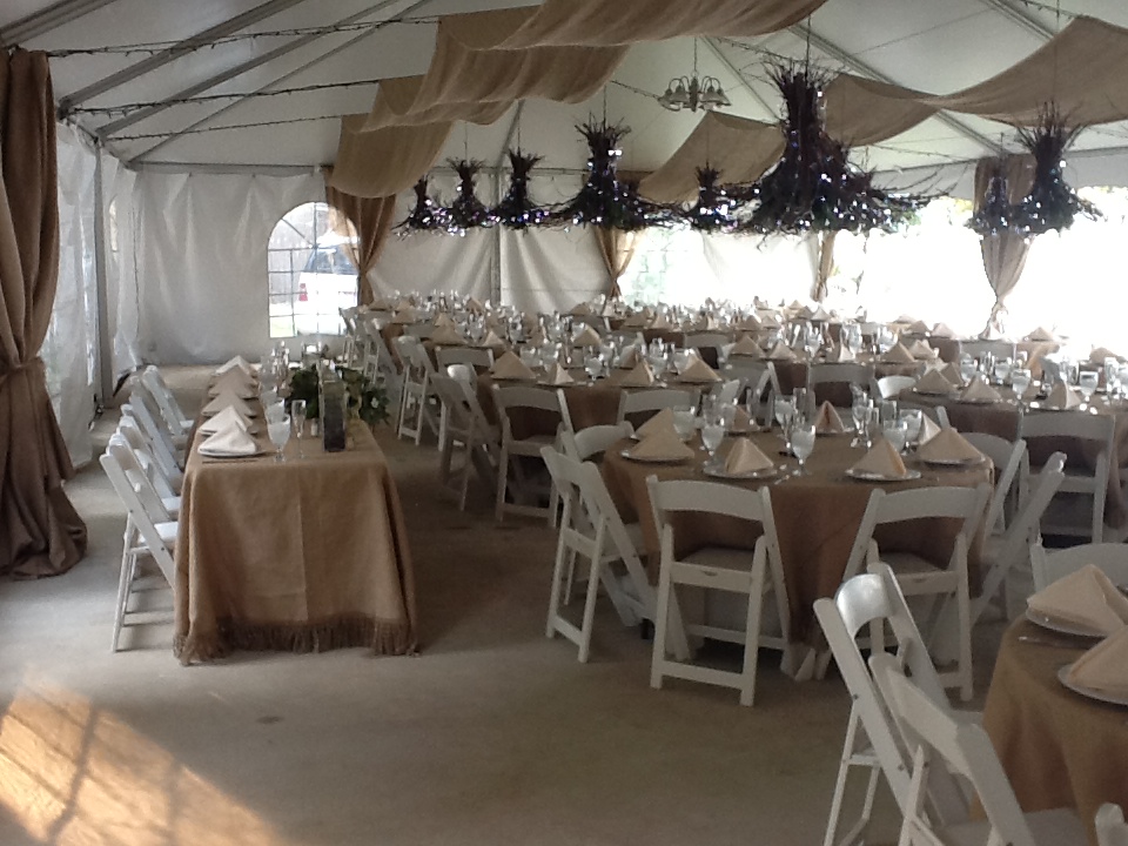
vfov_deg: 44.2
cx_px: 564
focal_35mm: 32
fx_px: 1043
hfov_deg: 56.8
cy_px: 423
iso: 80
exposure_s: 1/30
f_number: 2.4
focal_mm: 2.03
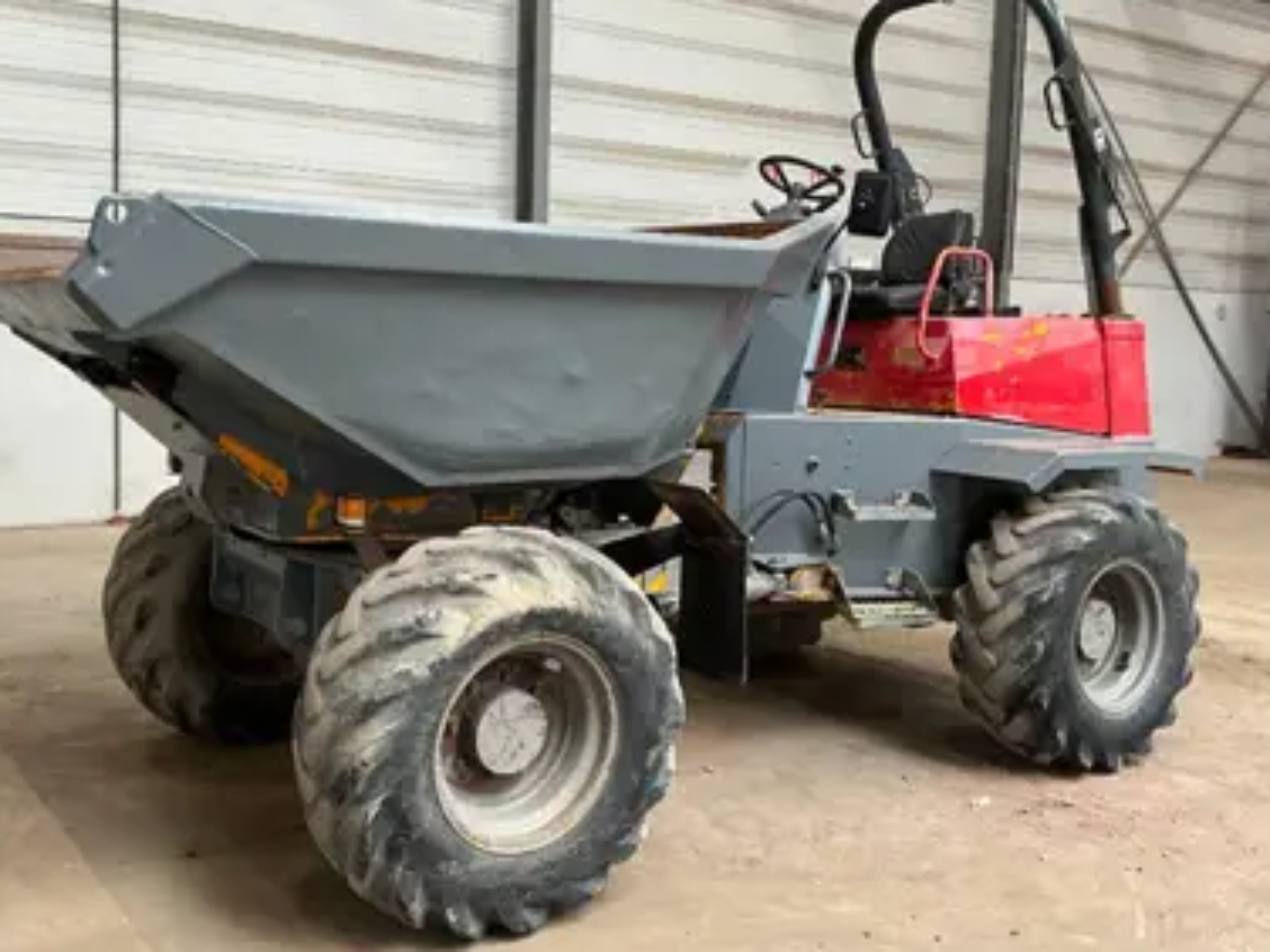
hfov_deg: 50.1
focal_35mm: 37
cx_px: 618
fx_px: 1357
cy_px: 442
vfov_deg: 38.6
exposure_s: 1/60
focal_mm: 3
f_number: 1.8
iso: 100
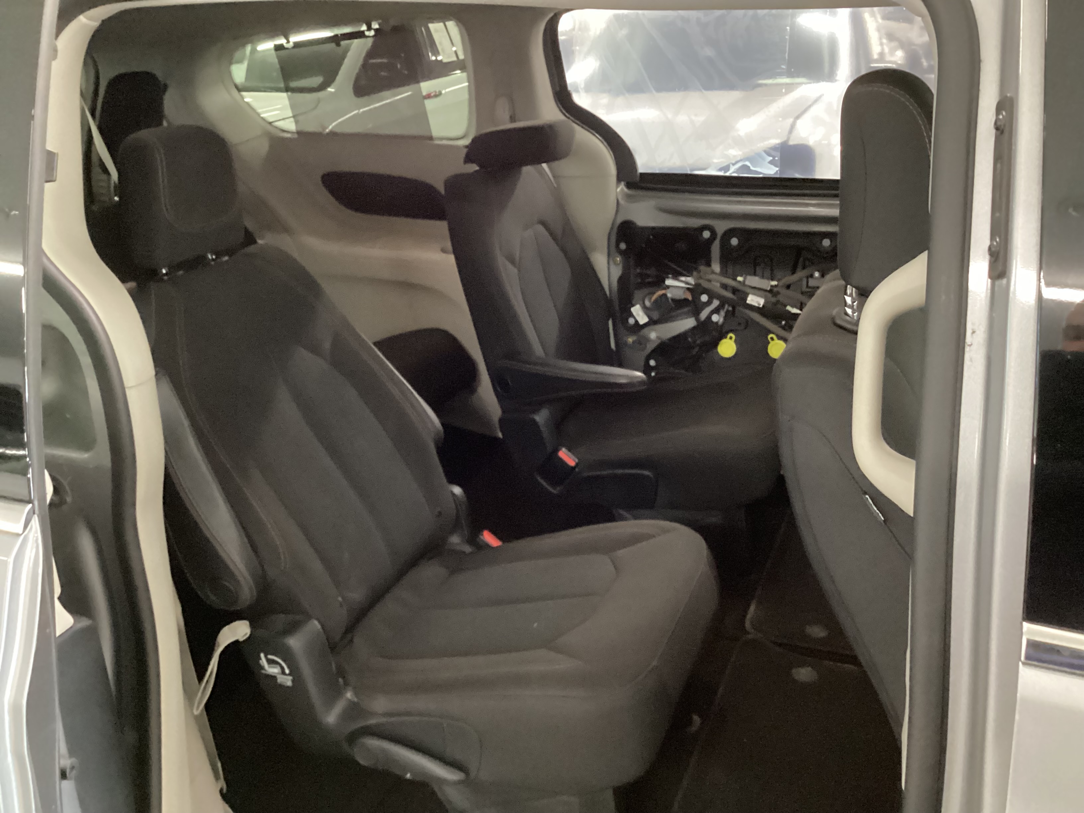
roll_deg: +2.5
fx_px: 971
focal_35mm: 31
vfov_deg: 45.4
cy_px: 406
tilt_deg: -21.7
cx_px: 542
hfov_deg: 58.4
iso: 800
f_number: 2.4
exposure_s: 1/25
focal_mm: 3.3
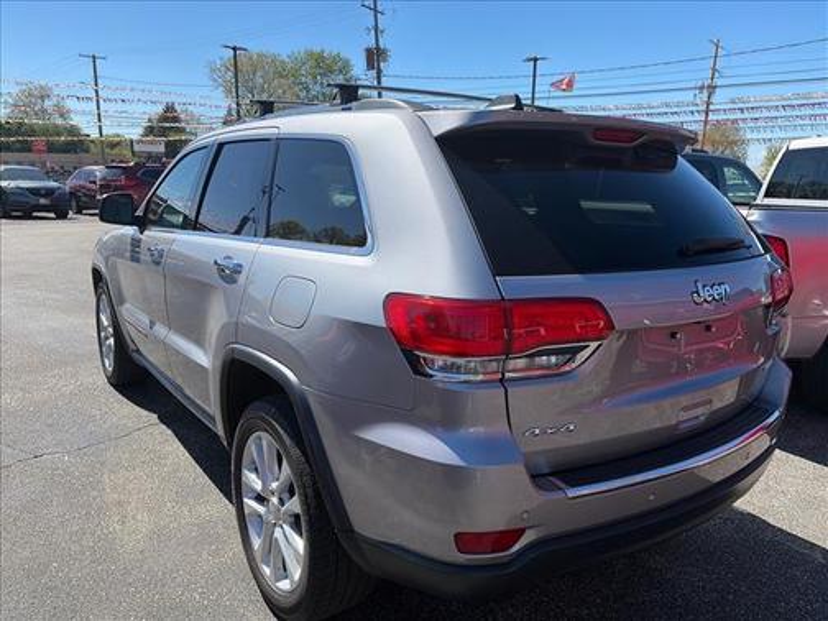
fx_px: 622
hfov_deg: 67.3
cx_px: 414
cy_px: 310
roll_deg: -0.2
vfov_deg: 53.1
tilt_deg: -11.3
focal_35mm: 26
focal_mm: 5.96
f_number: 1.6
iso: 50
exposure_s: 1/2538
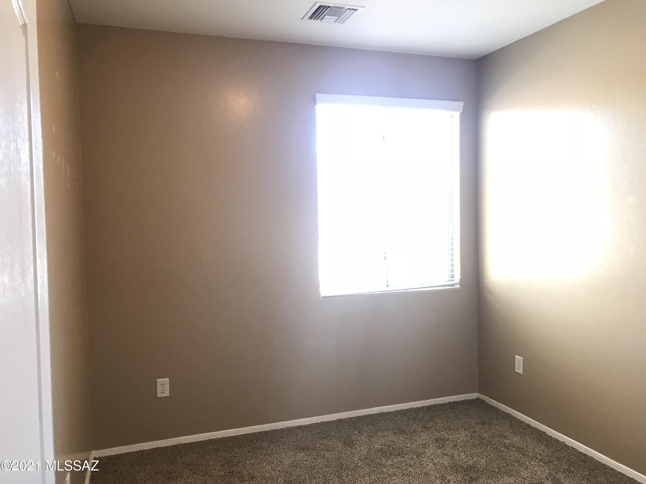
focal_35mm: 28
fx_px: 523
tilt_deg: -2.5
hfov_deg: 63.4
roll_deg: +2.0
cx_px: 323
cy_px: 242
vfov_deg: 49.7
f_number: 1.8
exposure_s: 1/20
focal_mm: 3.99
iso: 40
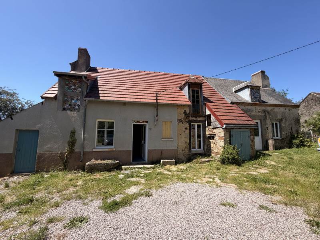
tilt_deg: +6.8
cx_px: 160
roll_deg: +0.2
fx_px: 129
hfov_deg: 102.1
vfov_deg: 85.7
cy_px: 120
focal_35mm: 14
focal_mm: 2.22
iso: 32
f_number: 2.2
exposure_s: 1/770
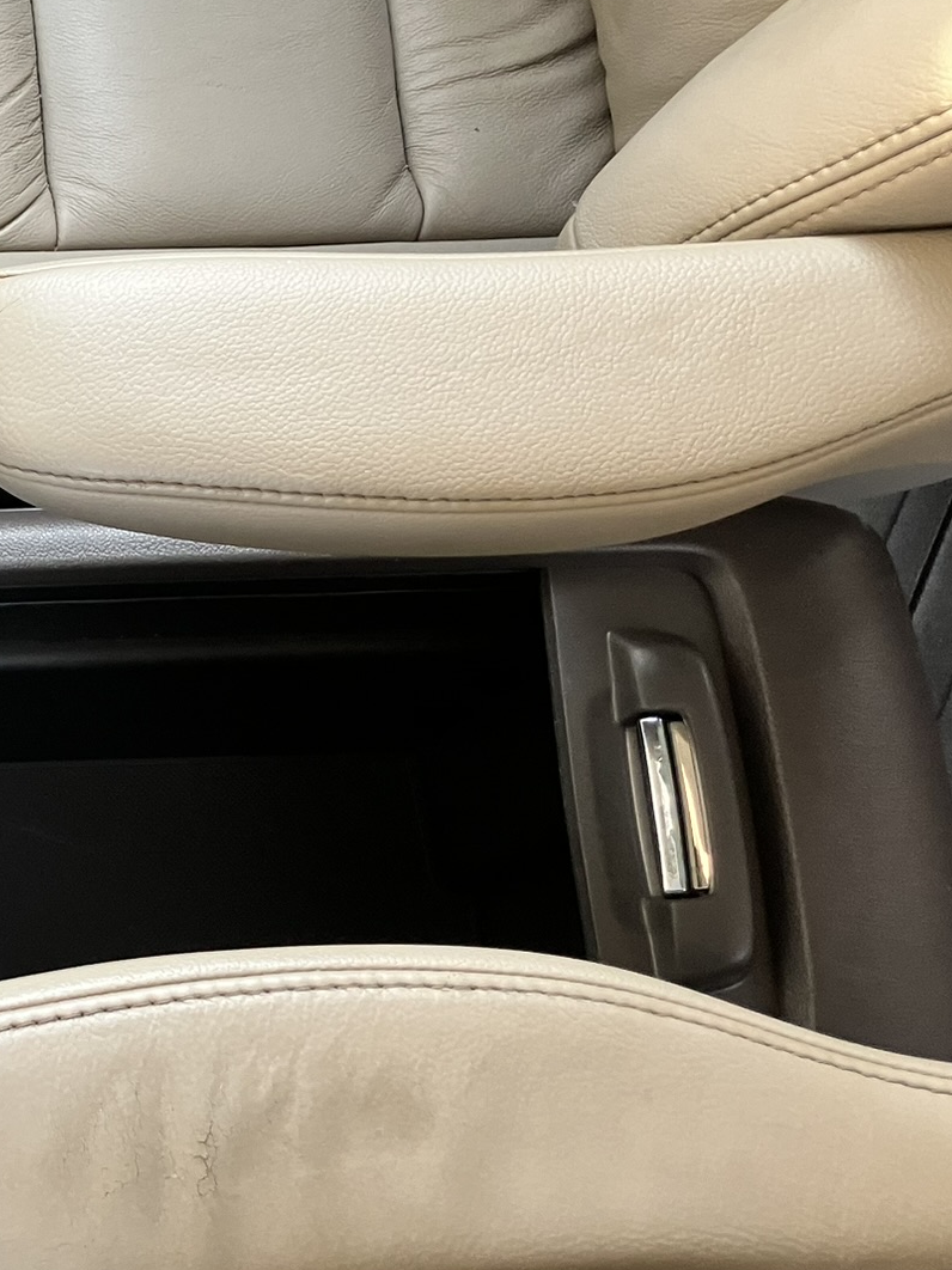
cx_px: -227
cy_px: 460
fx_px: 1981
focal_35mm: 54
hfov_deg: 24.2
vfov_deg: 35.3
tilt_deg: -70.7
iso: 100
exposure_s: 1/60
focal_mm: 3.99
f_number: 1.8
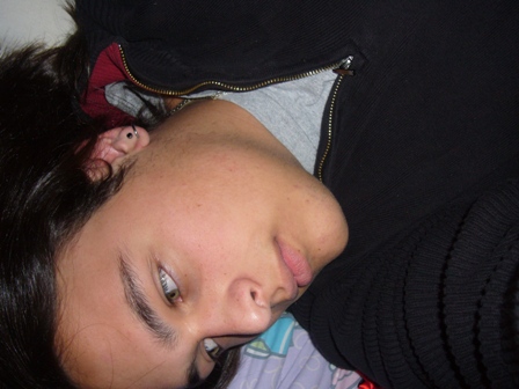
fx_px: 630
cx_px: 260
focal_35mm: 42
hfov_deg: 44.8
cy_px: 194
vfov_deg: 34.3
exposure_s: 1/30
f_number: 3.3
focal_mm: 6.9
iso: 100
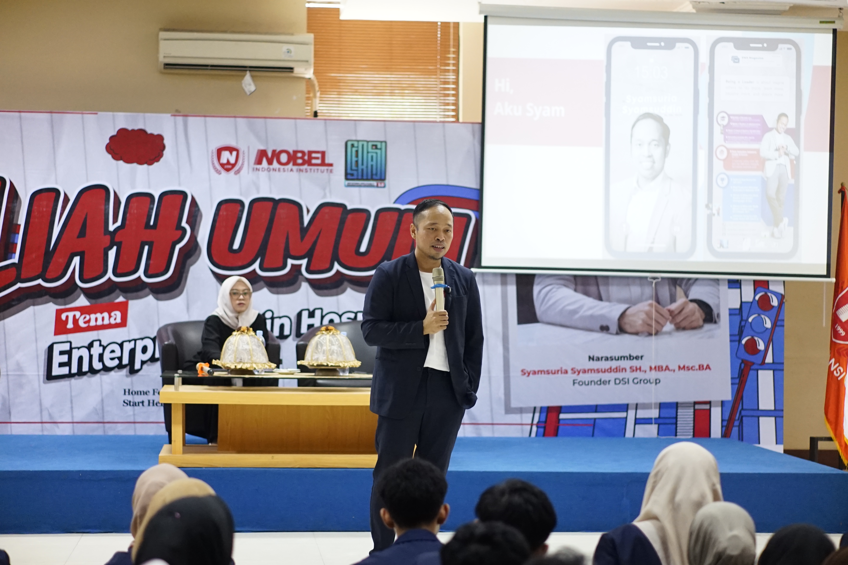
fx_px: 1767
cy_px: 282
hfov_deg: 27.0
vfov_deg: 18.2
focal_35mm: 75
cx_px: 424
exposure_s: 1/100
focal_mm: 50
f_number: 1.8
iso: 2000
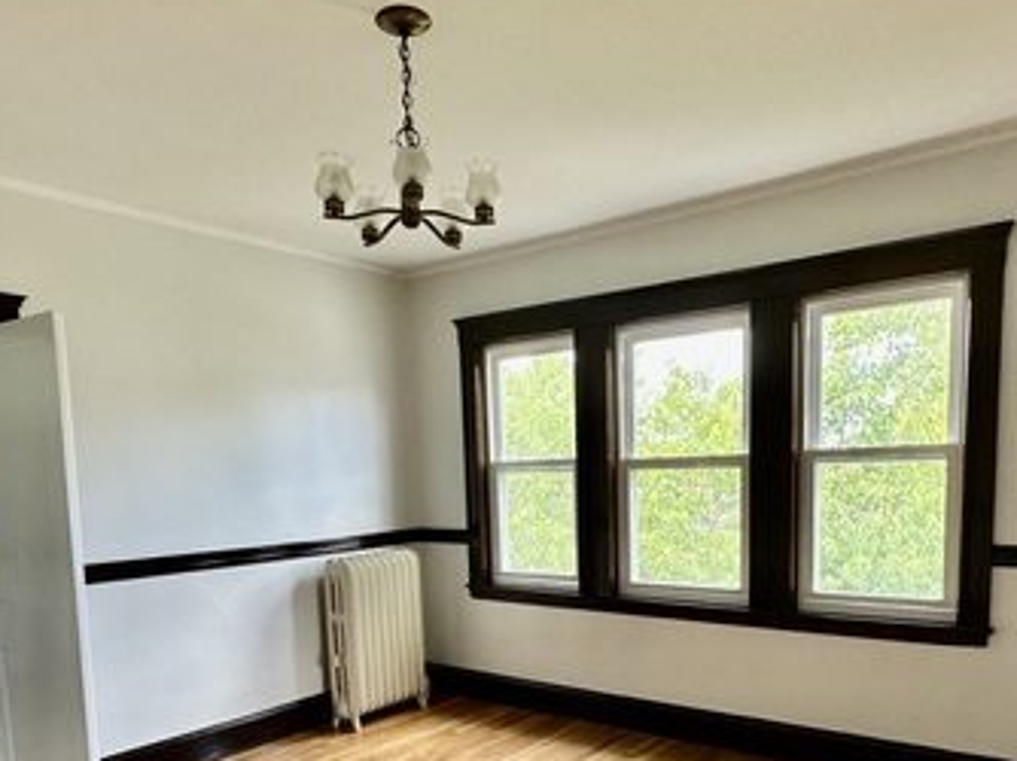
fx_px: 822
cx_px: 547
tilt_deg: -5.3
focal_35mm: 28
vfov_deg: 47.8
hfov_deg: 63.4
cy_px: 572
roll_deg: +0.1
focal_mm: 2.22
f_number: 2.2
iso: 80
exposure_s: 1/99
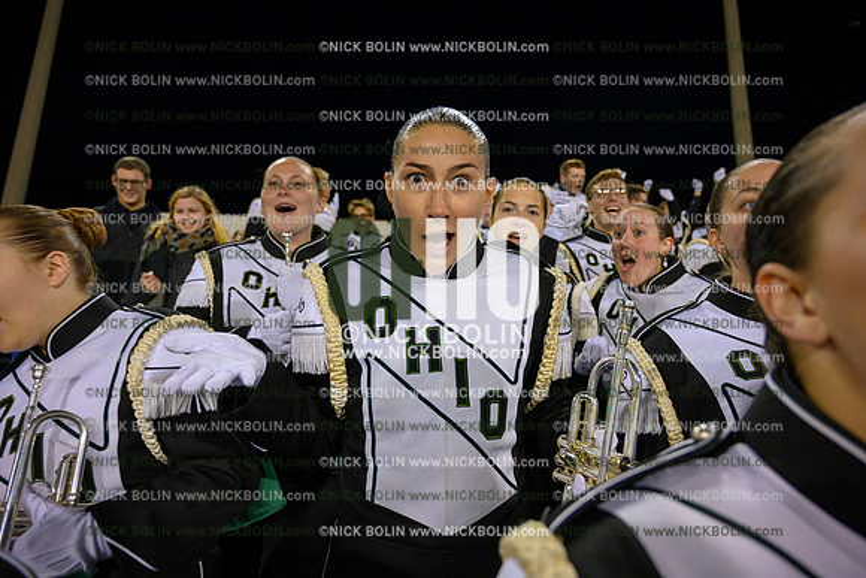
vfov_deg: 53.2
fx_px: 577
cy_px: 289
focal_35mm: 24
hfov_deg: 73.7
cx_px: 433
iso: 2000
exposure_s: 1/250
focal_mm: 24
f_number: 4
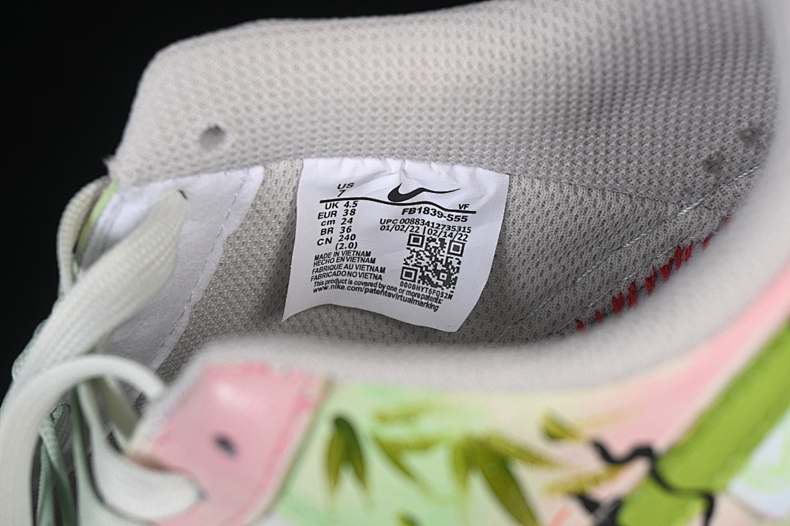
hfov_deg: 27.0
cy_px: 263
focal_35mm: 75
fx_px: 1646
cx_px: 395
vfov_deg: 18.2
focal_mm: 50
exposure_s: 1/80
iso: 160
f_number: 7.1
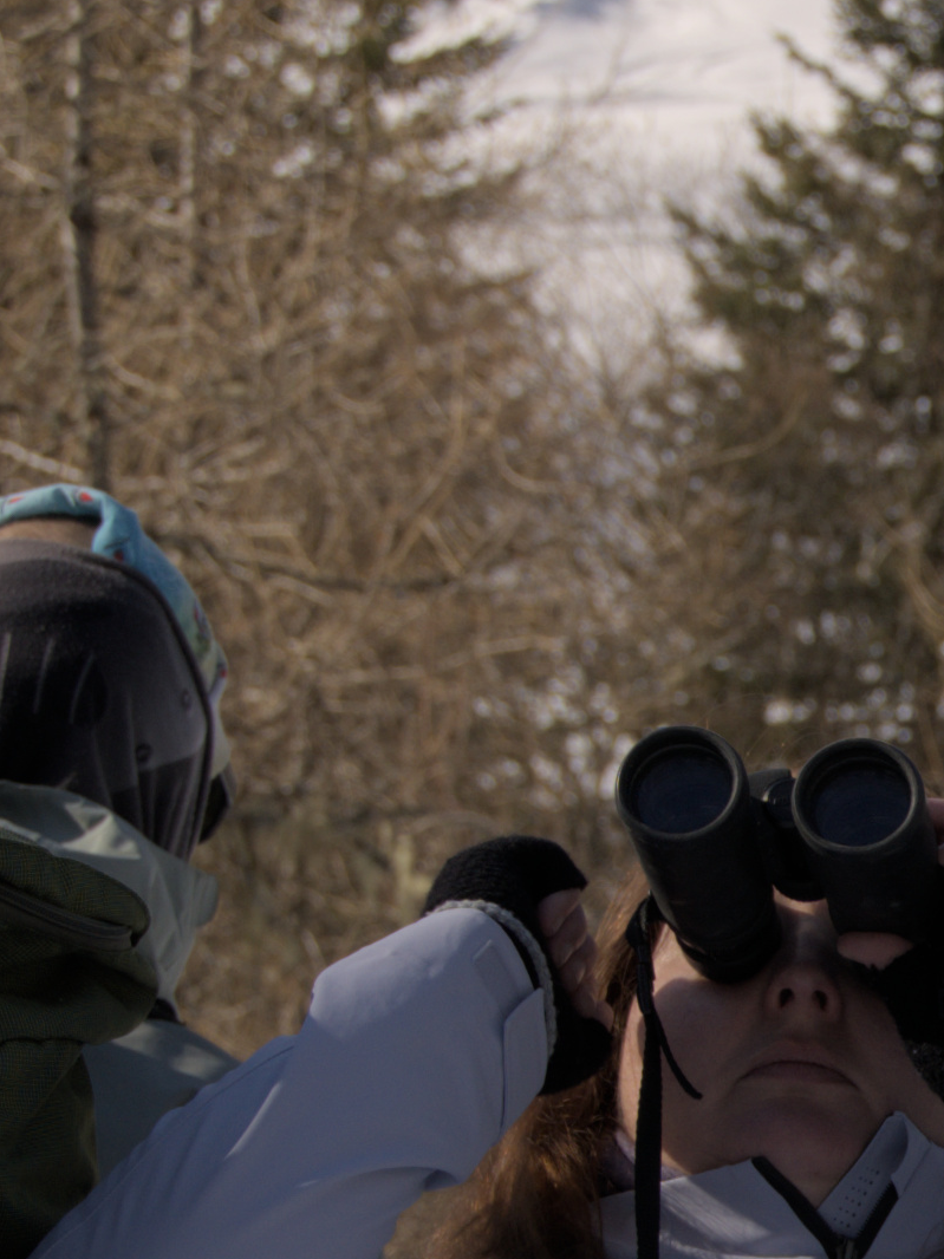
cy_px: 1225
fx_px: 9193
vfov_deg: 7.8
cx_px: 1437
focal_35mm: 253
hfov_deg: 5.8
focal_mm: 31
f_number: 4.5
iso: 100
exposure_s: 1/500
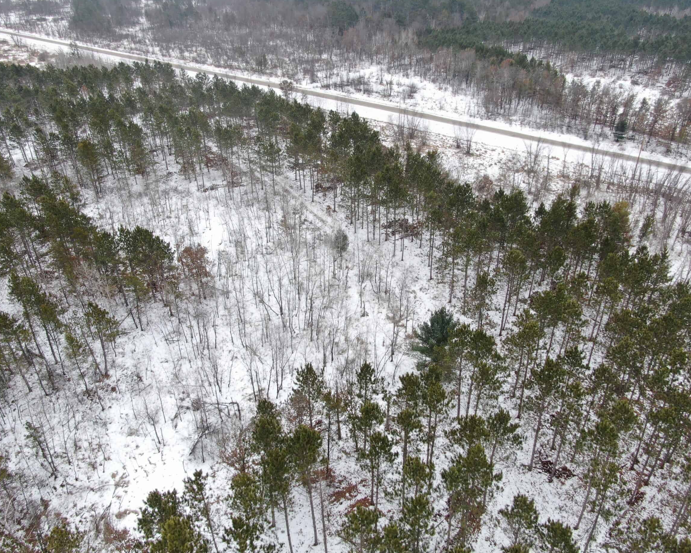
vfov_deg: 54.9
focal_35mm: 26
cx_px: 346
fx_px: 532
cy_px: 270
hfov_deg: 66.0
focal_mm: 4.39
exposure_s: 1/240
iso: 100
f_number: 2.8
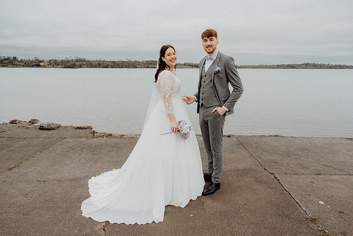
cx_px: 176
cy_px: 118
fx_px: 235
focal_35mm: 24
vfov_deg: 53.2
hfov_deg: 73.7
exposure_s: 1/200
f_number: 3.5
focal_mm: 24
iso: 250
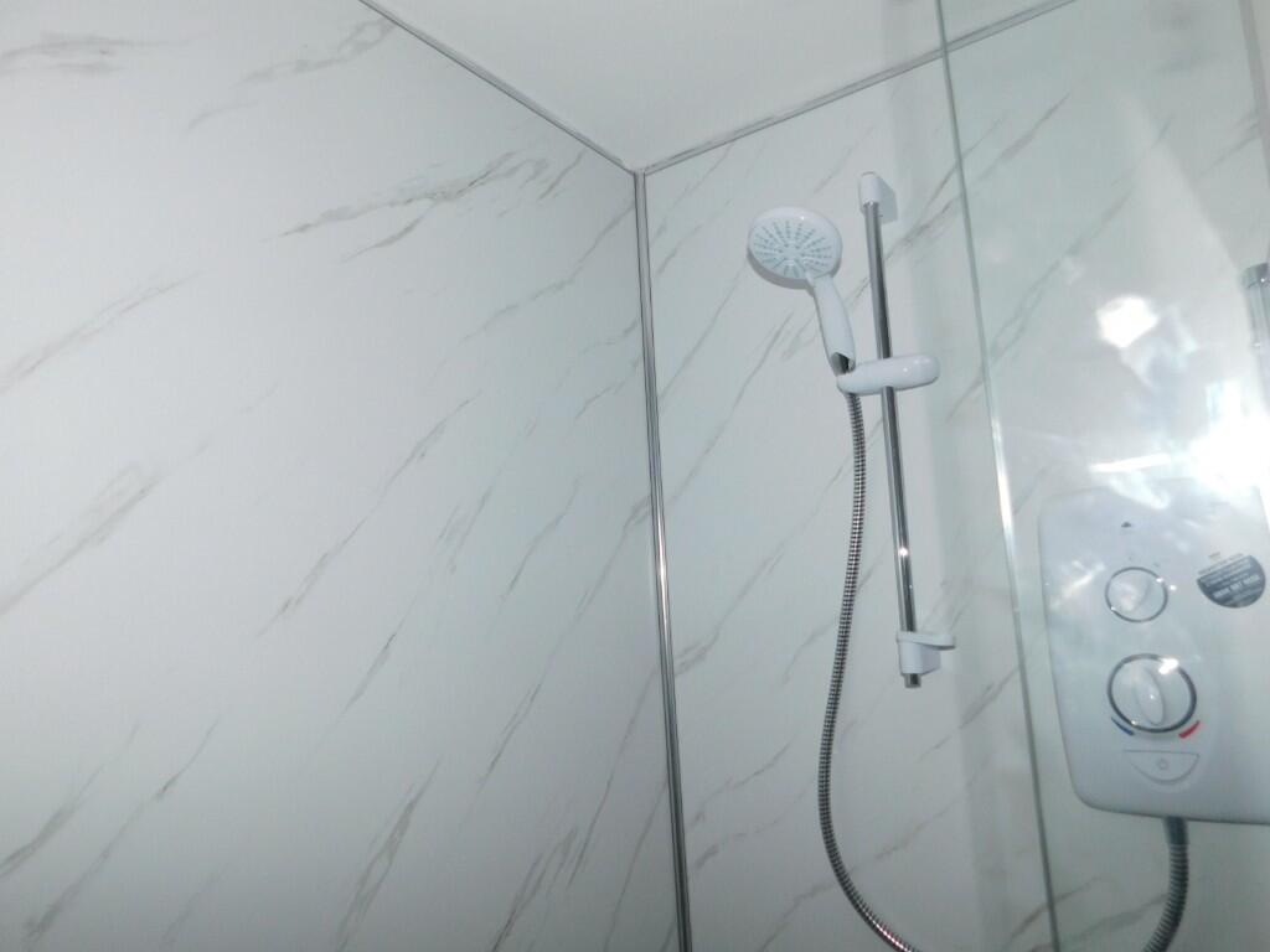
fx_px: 844
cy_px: 476
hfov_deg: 73.9
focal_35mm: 23
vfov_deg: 58.9
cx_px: 635
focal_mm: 4
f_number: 3
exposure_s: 1/30
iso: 200
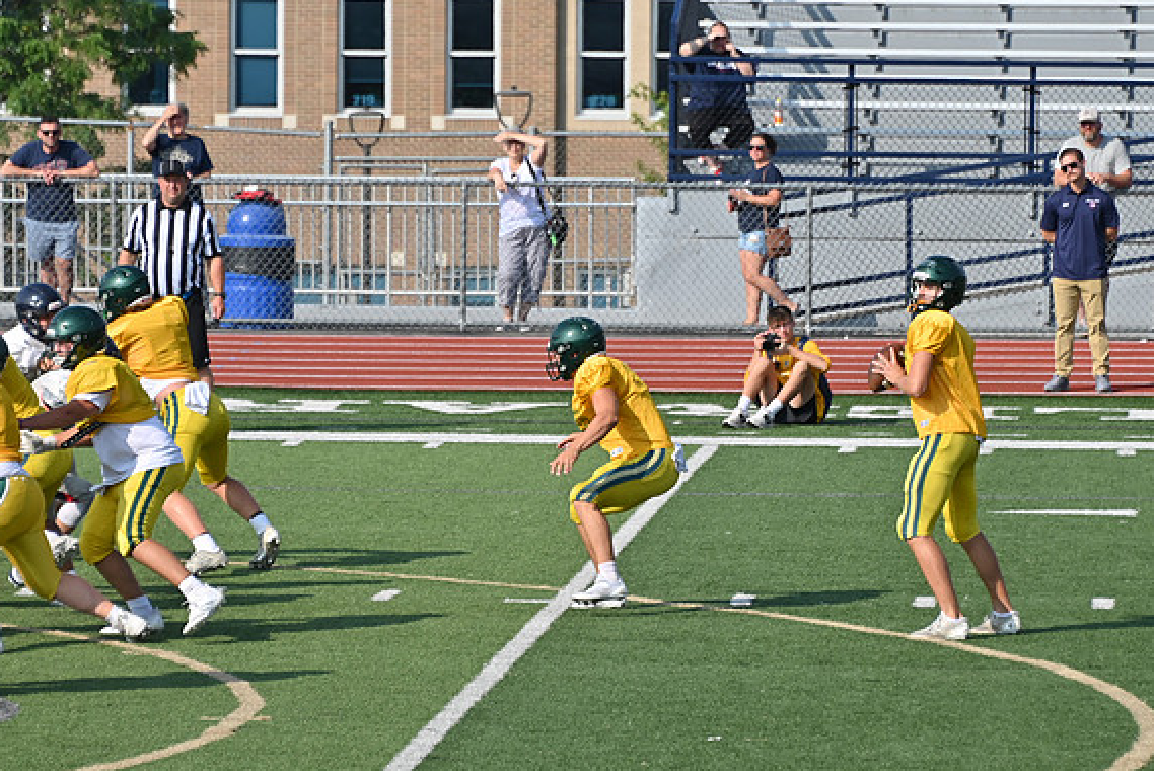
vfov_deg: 4.3
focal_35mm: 321
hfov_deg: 6.4
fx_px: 10295
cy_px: 387
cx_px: 578
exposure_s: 1/800
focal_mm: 210
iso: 100
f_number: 5.6
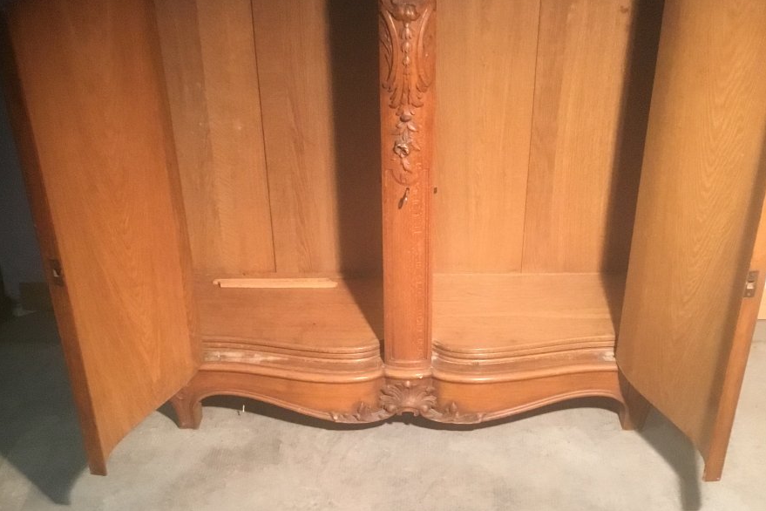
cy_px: 359
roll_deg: +0.4
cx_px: 376
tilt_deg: -31.3
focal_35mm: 44
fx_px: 936
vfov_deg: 30.2
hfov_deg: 44.5
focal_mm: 3.3
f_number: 2.4
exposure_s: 1/25
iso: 250
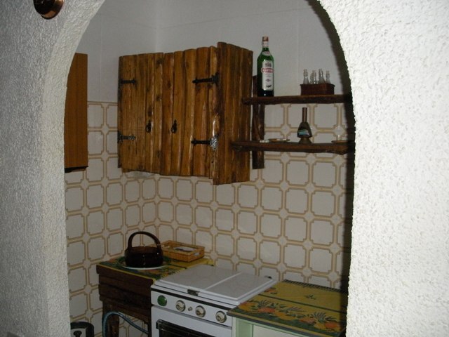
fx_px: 467
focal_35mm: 36
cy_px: 168
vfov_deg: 39.7
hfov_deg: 51.4
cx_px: 224
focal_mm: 6.3
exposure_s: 1/8
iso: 400
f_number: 3.5
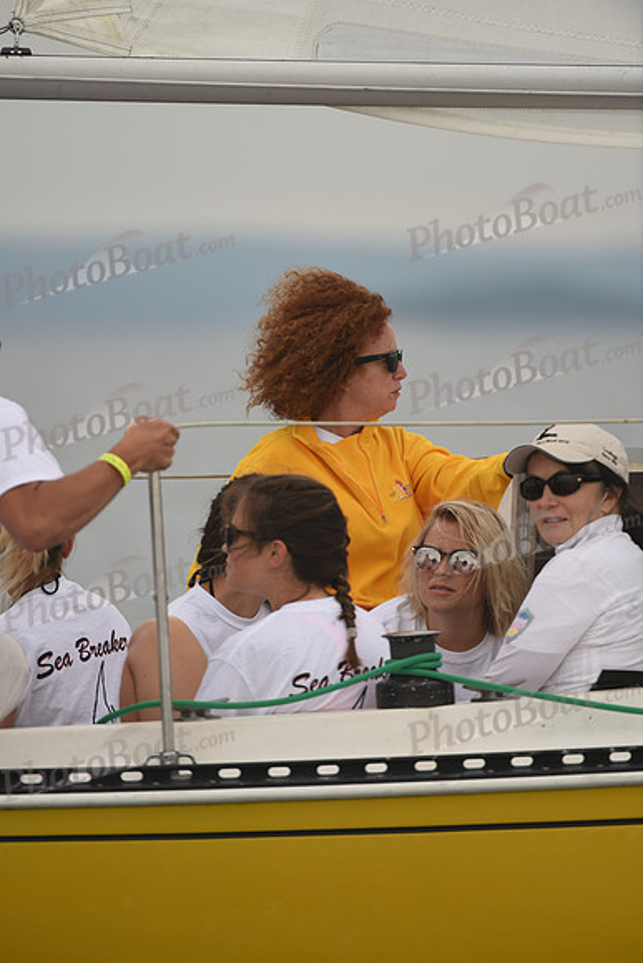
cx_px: 322
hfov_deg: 3.4
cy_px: 482
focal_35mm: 400
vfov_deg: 5.2
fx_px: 10709
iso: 250
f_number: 4.5
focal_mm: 400
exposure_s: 1/800
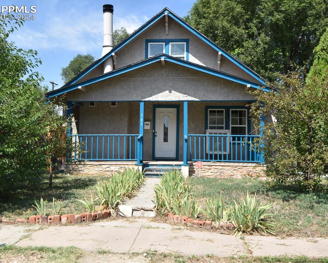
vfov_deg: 43.3
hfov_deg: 52.8
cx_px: 157
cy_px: 131
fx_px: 330
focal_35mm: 34
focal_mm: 20
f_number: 8
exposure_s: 1/250
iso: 110
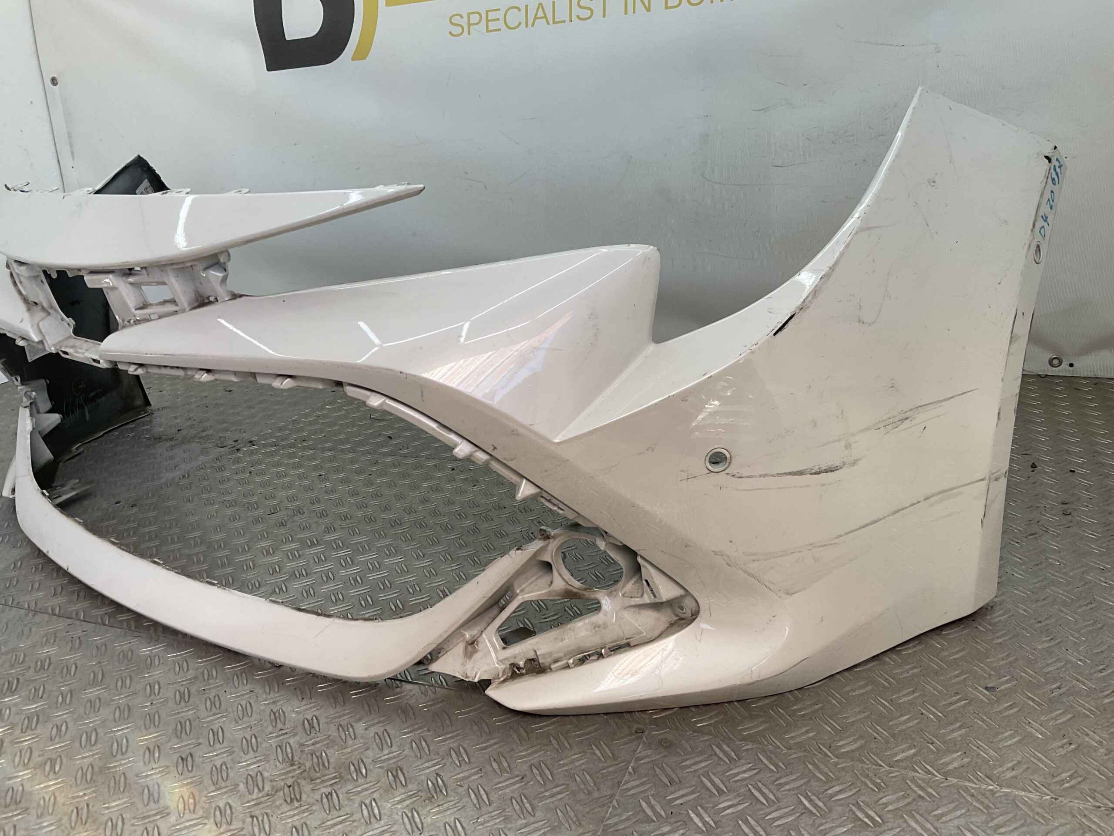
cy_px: 418
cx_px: 557
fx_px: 933
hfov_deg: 61.7
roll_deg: +6.3
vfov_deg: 48.2
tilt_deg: -18.3
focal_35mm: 29
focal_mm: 3
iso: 16
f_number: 1.8
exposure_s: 1/223
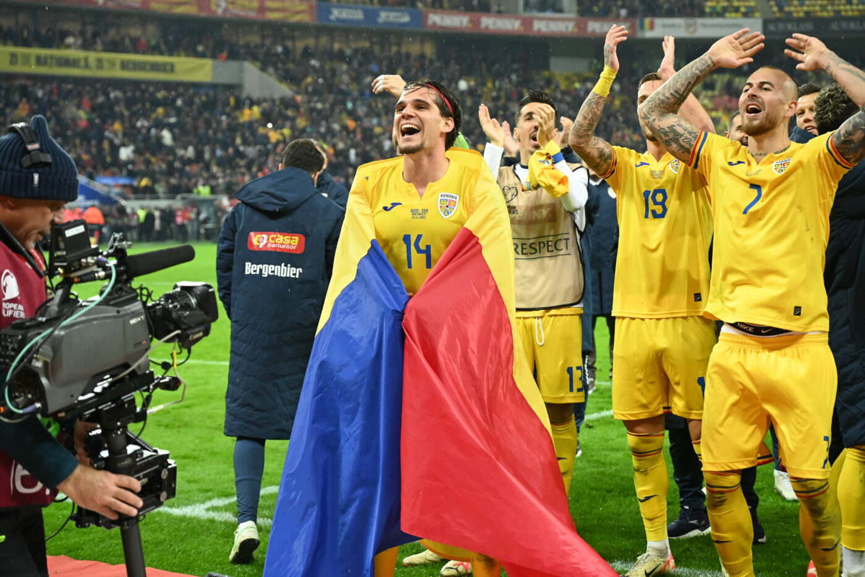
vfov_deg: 18.4
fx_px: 1778
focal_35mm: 74
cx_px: 432
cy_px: 288
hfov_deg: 27.3
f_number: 4
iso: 4000
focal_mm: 74
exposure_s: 1/1000
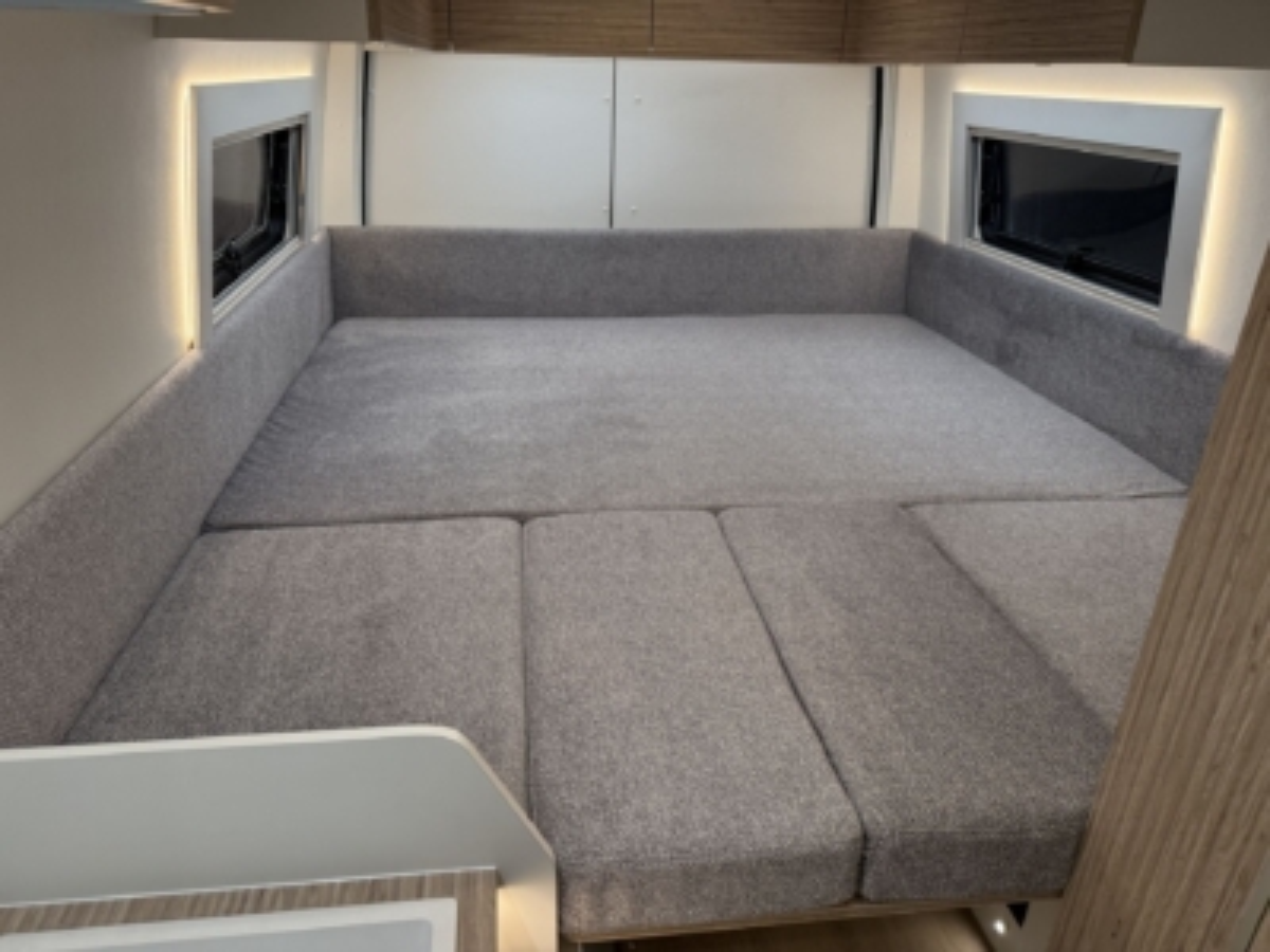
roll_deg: -1.4
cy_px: 476
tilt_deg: -23.7
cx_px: 635
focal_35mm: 24
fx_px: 881
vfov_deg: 56.8
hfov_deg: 71.6
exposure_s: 1/204
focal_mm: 6.76
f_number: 1.78
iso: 200
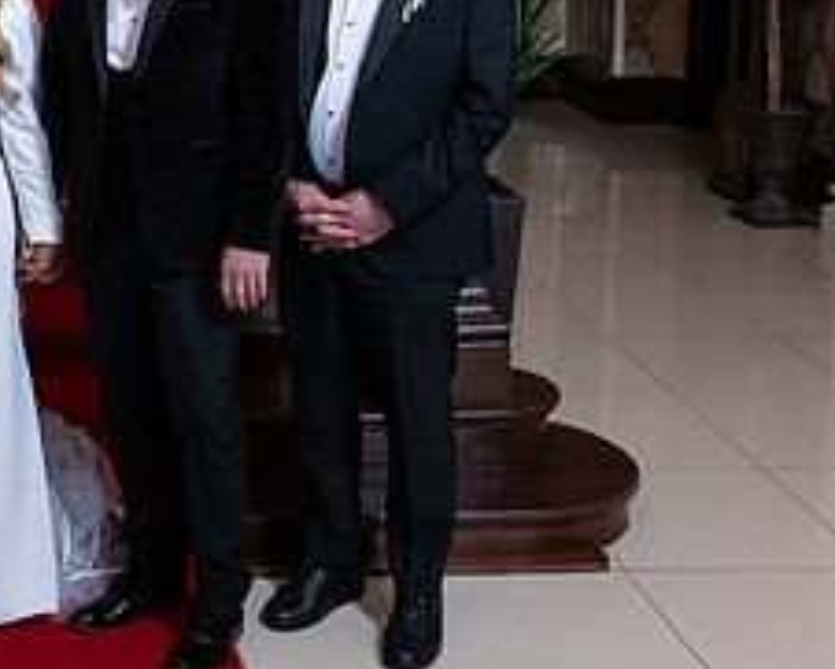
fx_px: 1607
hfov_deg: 27.5
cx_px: 11
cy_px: -2
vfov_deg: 22.6
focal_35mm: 65
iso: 1000
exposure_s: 1/160
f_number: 5
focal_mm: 27
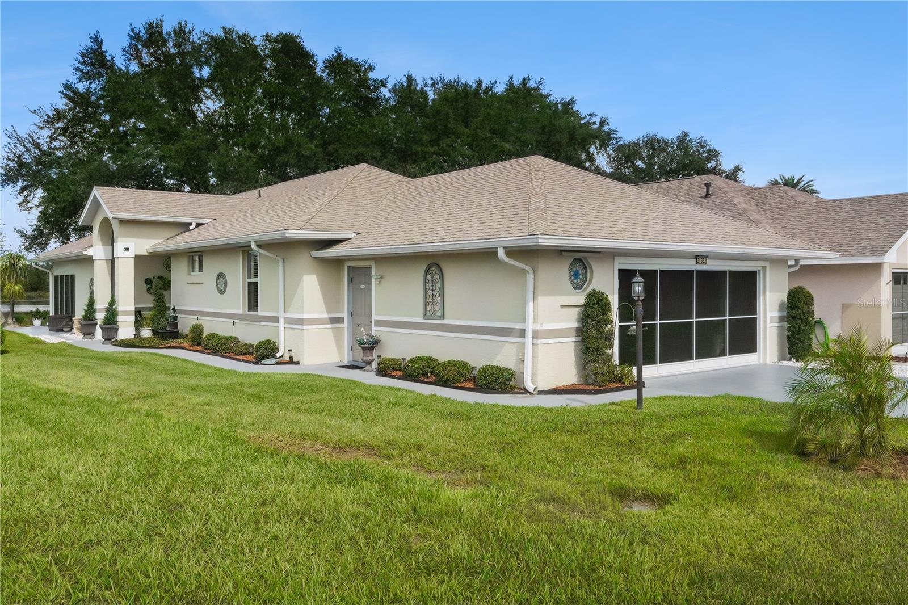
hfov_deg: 63.7
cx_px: 454
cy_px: 302
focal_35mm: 29
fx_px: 731
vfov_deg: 44.9
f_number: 9
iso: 400
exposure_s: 1/8000
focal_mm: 29
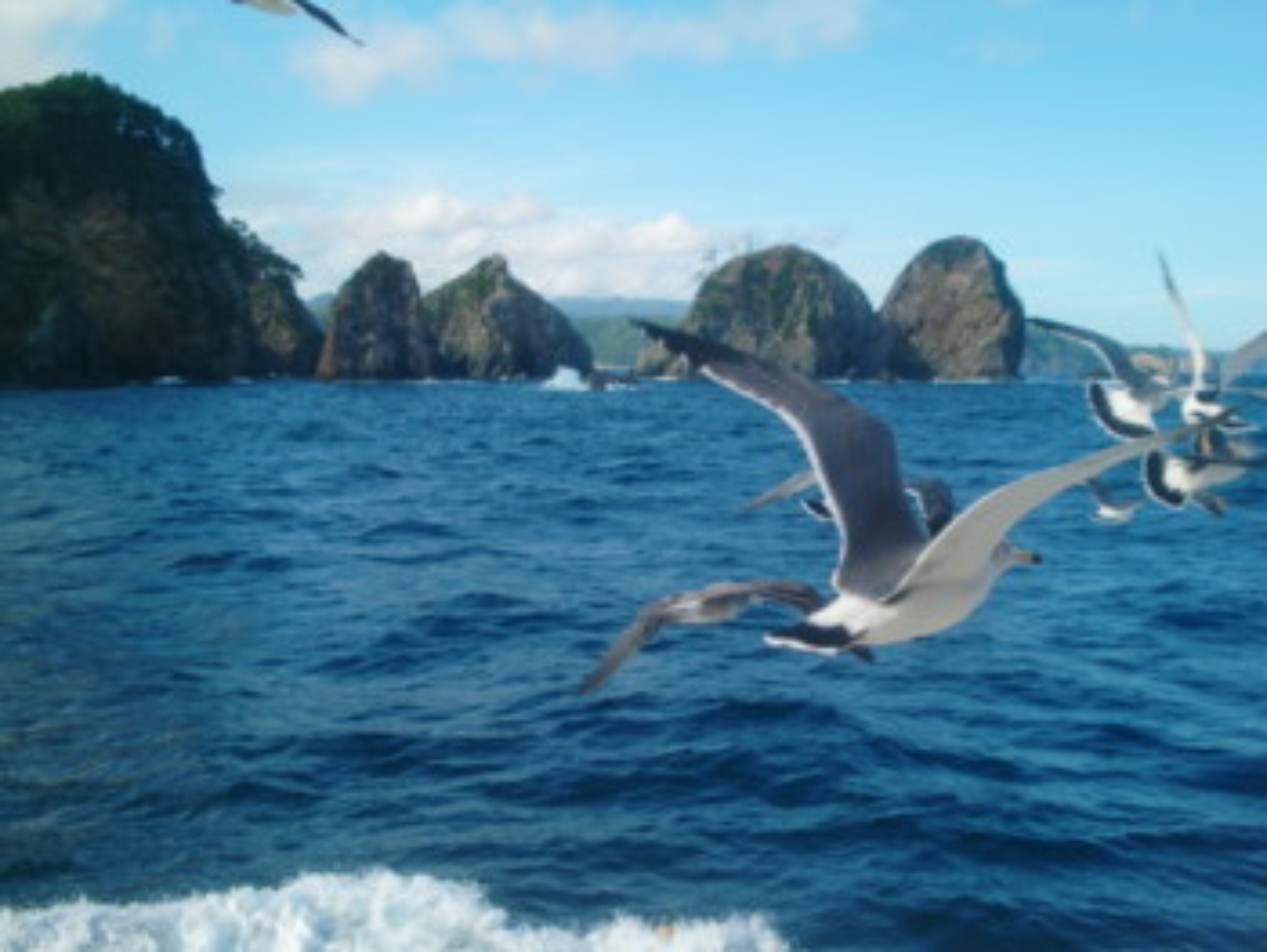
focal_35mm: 39
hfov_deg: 47.8
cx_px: 634
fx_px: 1428
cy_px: 476
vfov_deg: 36.9
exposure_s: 1/500
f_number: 3.1
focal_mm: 6.51
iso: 64
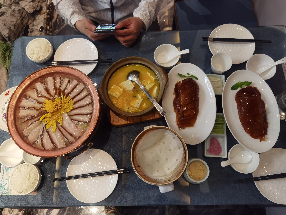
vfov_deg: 51.4
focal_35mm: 27
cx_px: 143
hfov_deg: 65.3
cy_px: 108
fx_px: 223
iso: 320
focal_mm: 6.71
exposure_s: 1/50
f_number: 1.9
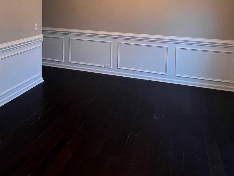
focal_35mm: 30
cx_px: 106
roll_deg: -0.9
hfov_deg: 59.8
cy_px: 16
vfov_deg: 42.7
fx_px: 203
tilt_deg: -3.7
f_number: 1.8
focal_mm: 1.57
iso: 250
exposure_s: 1/120
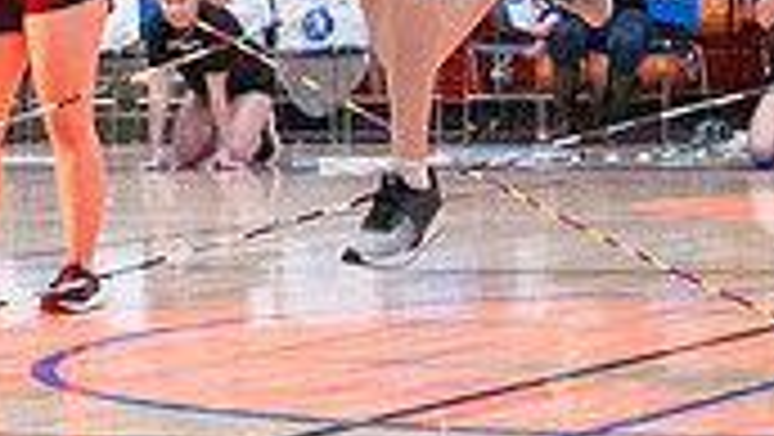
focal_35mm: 215
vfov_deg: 5.6
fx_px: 4415
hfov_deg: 10.0
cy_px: -196
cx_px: 279
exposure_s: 1/500
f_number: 4
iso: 10000
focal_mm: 61
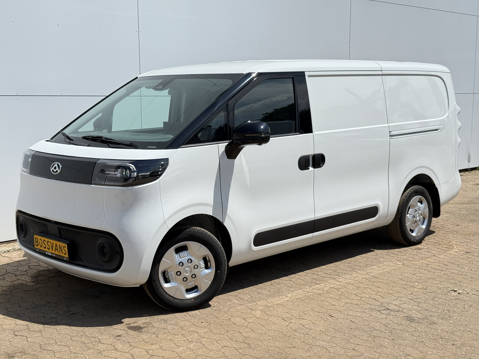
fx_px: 664
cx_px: 240
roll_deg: +0.1
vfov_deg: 30.3
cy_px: 180
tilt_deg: -8.0
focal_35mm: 48
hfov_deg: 39.7
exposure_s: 1/7143
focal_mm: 6.76
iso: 80
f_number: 1.78
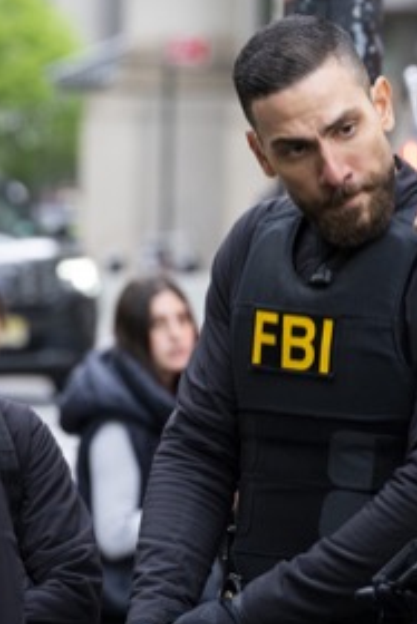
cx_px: 234
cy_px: 293
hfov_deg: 3.9
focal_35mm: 357
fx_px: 6195
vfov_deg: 5.8
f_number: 6.3
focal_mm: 200
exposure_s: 1/200
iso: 2500
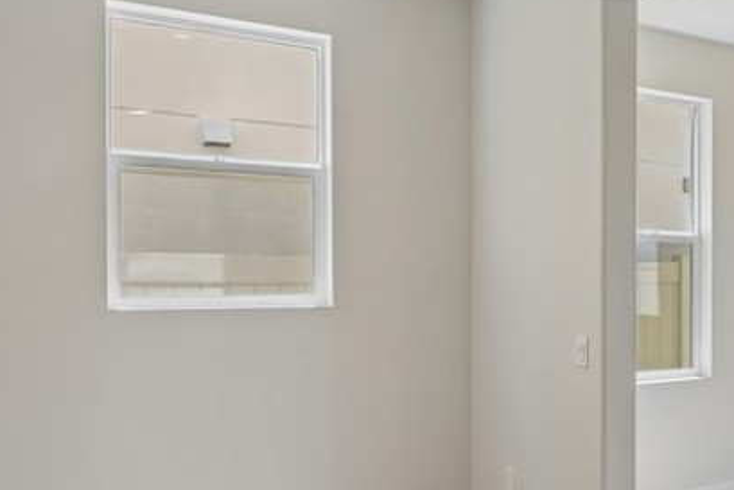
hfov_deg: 52.6
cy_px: 300
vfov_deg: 37.7
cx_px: 526
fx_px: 714
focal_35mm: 35
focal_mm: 14
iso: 250
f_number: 9
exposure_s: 1/30
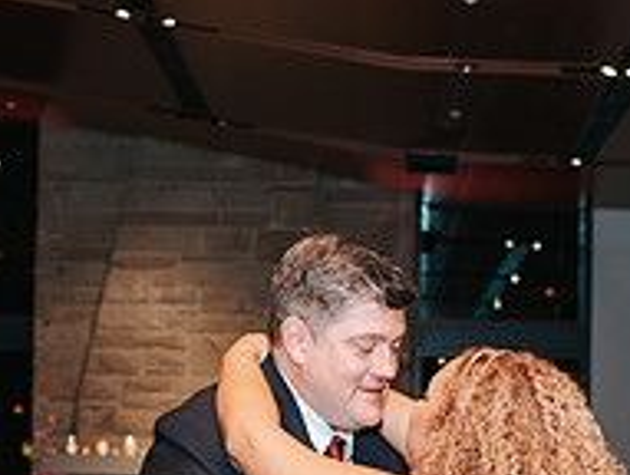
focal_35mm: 102
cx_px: 320
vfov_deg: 14.4
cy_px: 417
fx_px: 1860
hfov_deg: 19.2
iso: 1000
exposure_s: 1/200
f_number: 2.8
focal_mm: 35
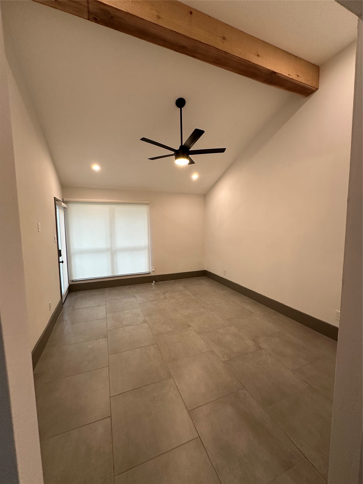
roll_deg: +0.5
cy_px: 242
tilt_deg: -6.4
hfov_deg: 85.7
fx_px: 196
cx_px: 182
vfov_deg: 102.1
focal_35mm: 14
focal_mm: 2.22
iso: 200
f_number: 2.2
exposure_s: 1/120
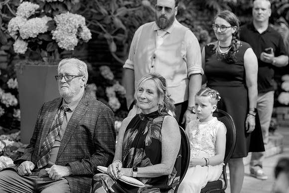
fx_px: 739
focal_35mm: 92
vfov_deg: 14.9
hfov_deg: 22.1
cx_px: 144
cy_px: 96
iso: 640
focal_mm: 92
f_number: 3.2
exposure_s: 1/2000
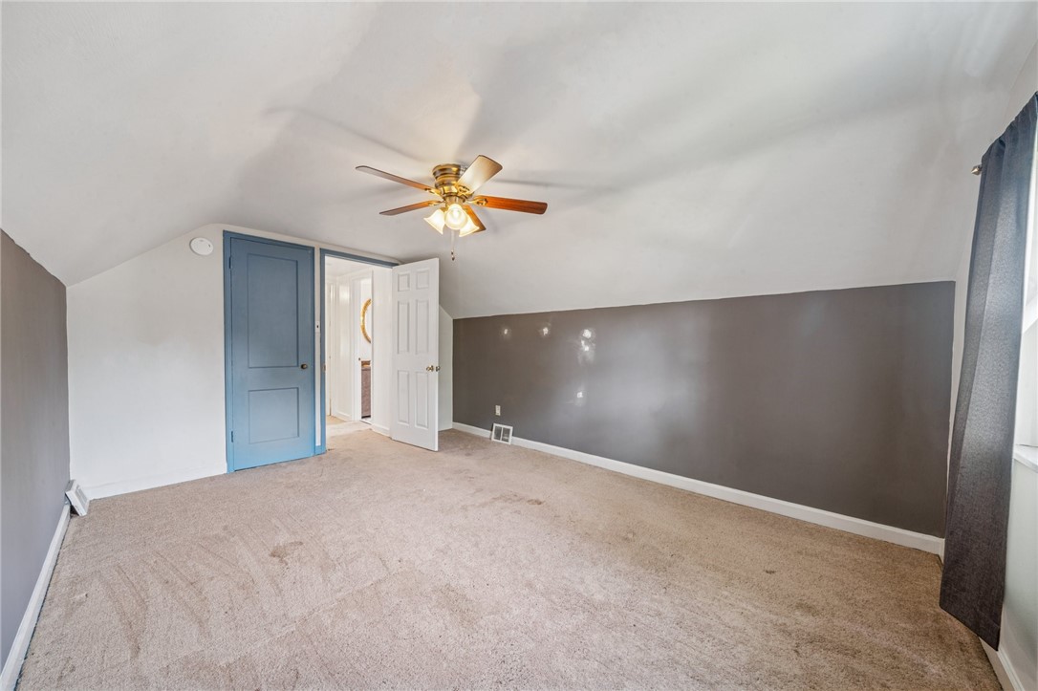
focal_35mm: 12
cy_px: 346
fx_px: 346
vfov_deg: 89.9
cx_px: 519
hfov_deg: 112.6
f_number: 14
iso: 50
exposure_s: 1
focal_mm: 12
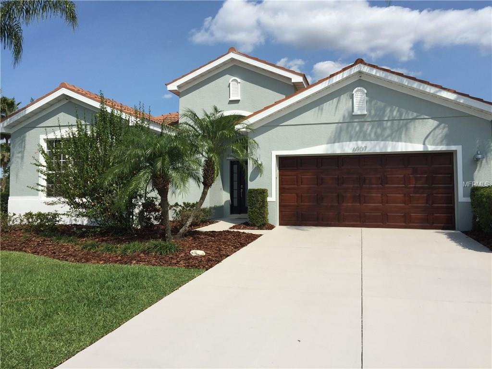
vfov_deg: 48.2
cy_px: 184
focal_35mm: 29
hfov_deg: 61.7
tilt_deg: +3.2
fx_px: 412
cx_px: 246
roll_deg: -1.0
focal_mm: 4.15
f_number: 2.2
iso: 32
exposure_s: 1/3049
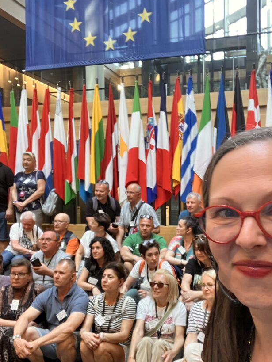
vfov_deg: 46.6
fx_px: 419
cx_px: 155
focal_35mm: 40
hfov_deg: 35.9
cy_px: 207
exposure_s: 1/50
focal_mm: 2.87
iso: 200
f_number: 2.2
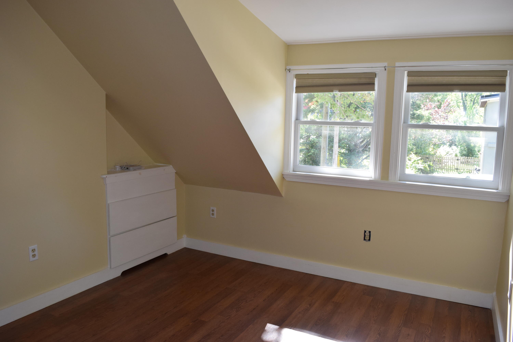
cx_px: 256
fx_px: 385
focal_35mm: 27
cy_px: 171
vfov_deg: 47.9
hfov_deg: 67.4
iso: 720
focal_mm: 18
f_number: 5.6
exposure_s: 1/125
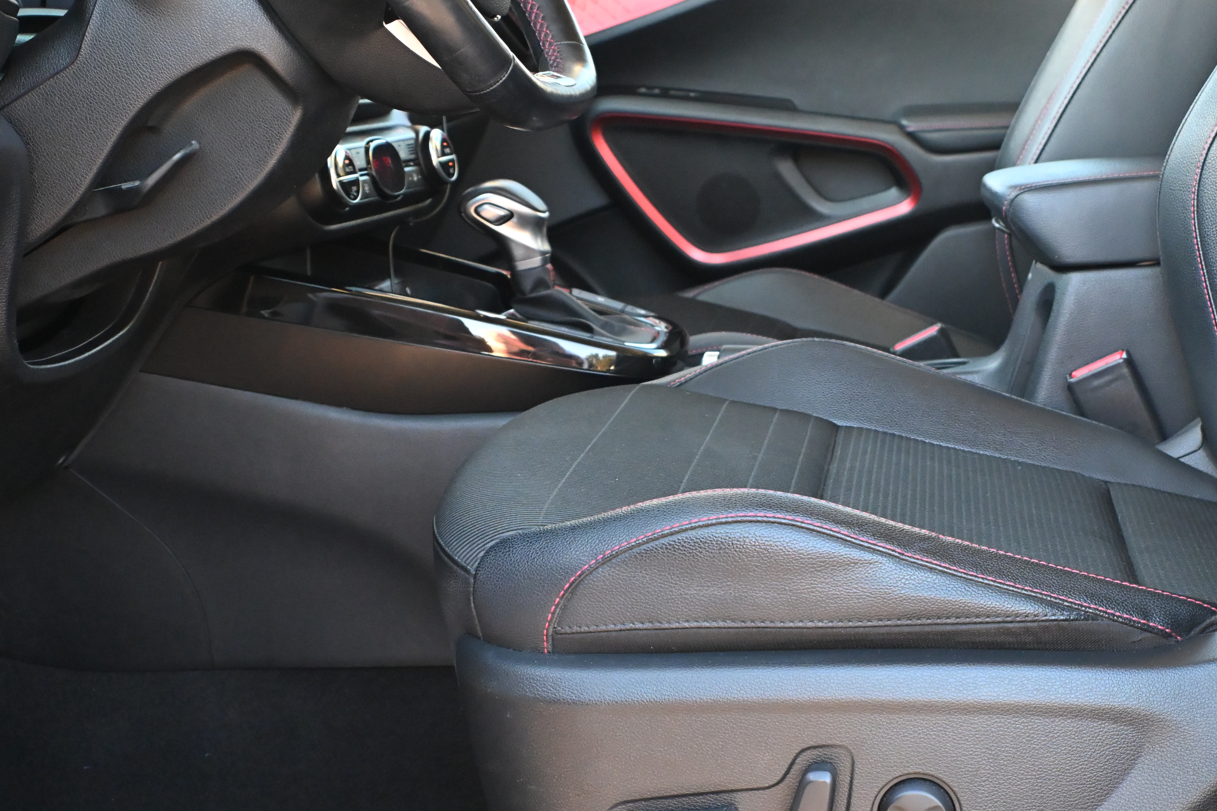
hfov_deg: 34.7
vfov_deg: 23.8
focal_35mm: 57
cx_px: 808
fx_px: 1927
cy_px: 408
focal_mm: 28
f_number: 5.6
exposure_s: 1/125
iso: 2500
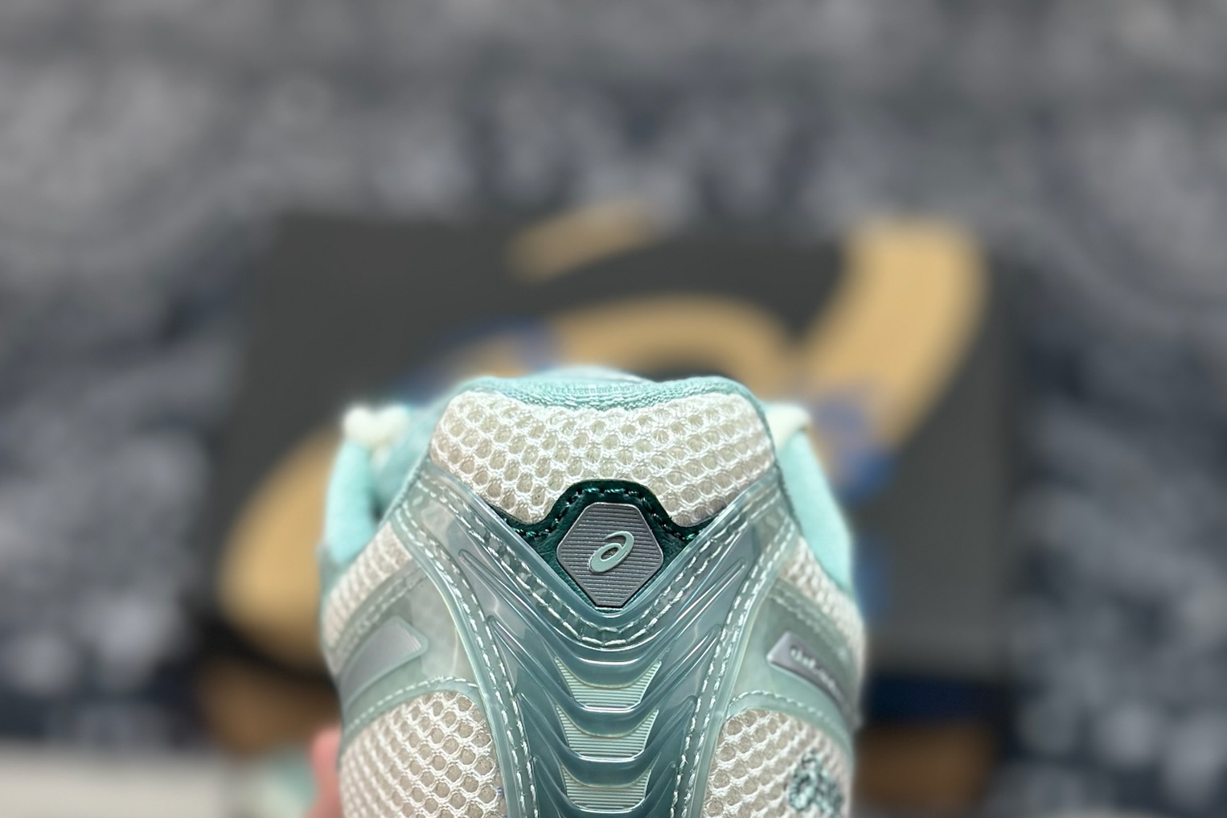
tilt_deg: -57.0
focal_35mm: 67
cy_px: 785
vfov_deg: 19.8
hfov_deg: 30.1
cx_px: 613
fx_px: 2283
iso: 80
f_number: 1.78
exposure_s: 1/672
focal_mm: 6.86
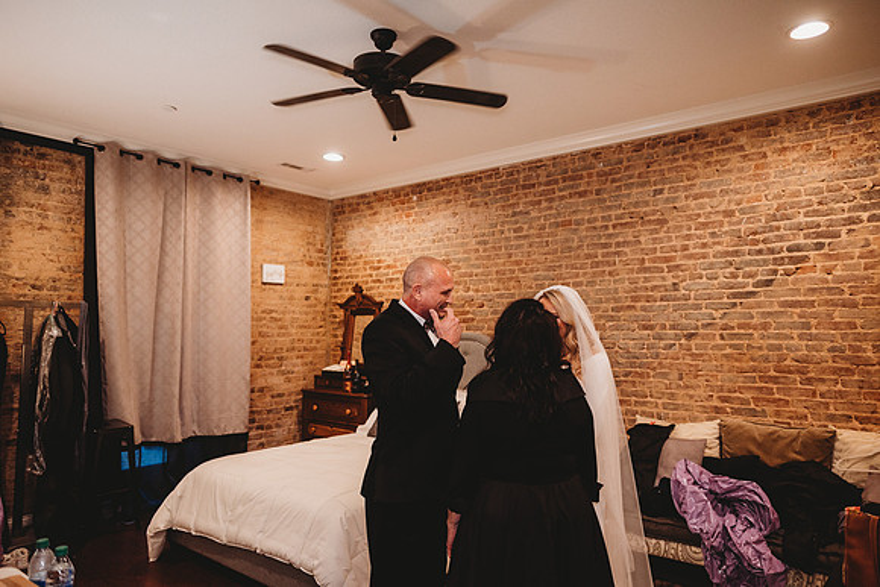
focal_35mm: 24
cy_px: 294
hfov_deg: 73.7
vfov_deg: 53.2
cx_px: 440
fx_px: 587
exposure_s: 1/160
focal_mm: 24
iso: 500
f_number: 2.2
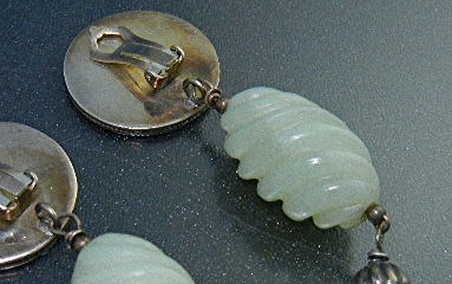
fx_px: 851
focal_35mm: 69
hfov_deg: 29.7
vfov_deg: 18.7
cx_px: 198
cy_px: 233
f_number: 7.4
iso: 576
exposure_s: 1/30
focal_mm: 7.1
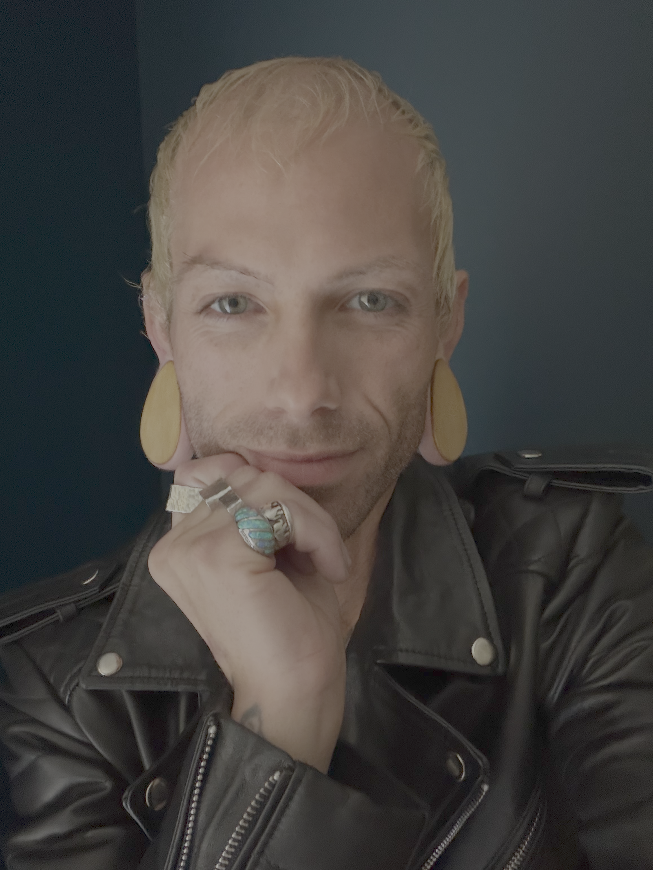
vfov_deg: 60.0
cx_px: 326
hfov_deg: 46.8
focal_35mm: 30
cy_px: 435
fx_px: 755
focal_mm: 2.71
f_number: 1.9
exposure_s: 1/30
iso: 500
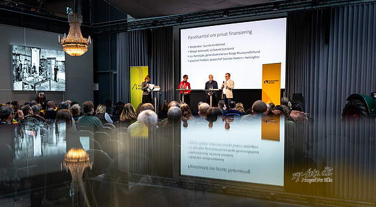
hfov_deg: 49.1
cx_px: 167
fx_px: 410
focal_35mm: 41
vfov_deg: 28.2
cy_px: 125
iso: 320
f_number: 1.4
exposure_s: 1/160
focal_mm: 35
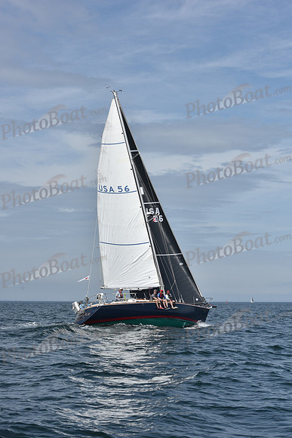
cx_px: 146
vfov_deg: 28.8
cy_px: 219
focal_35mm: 70
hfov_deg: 19.5
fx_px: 851
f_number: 8
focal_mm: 70
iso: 200
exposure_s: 1/1250
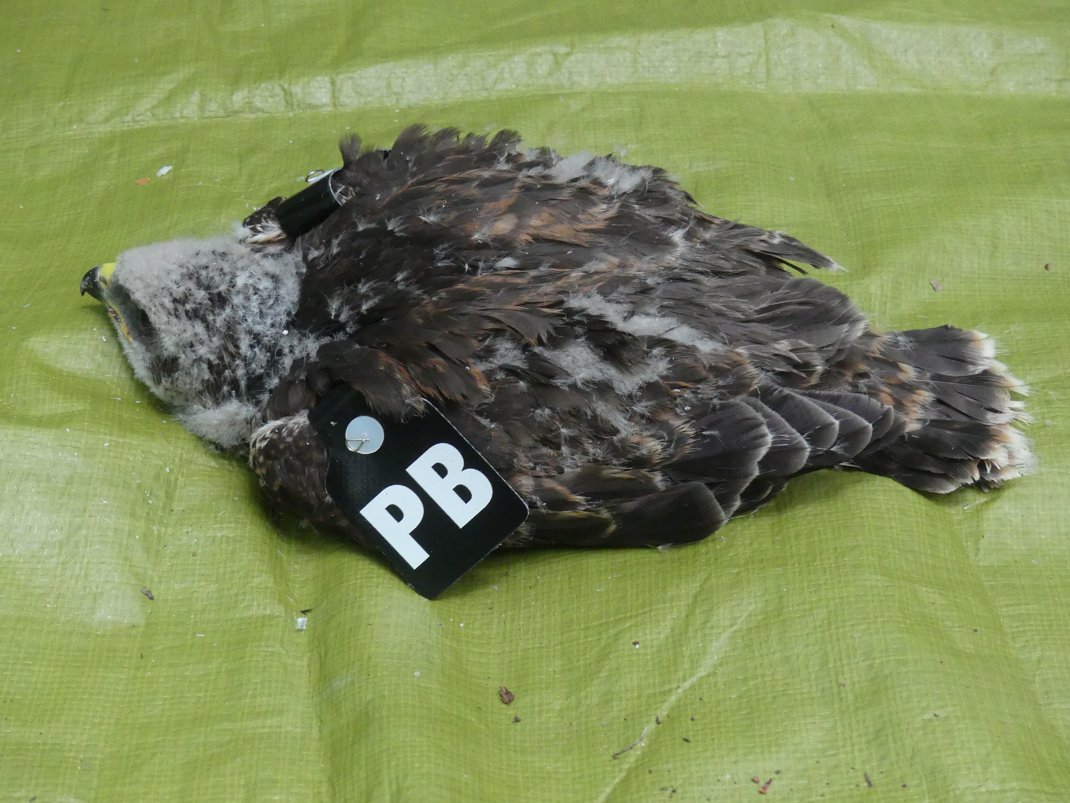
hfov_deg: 27.0
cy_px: 402
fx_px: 2226
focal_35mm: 72
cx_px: 535
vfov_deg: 20.4
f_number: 2.8
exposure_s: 1/80
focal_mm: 13
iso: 1000
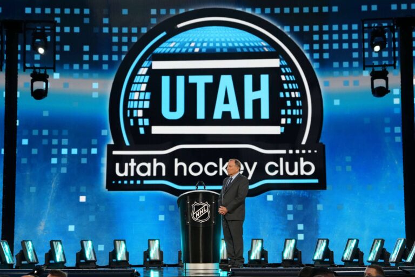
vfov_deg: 13.7
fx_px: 1153
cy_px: 138
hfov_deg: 20.4
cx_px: 208
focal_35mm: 100
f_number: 5
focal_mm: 100
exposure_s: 1/500
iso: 3200
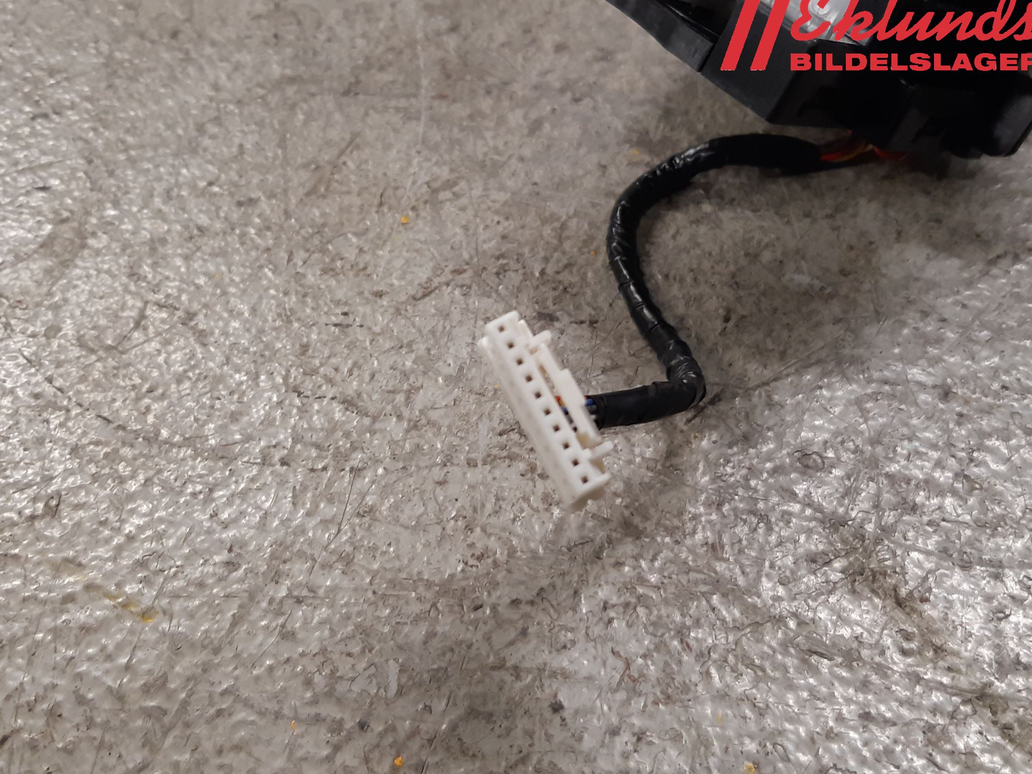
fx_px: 805
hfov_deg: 65.3
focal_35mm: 27
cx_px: 506
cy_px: 384
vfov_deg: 51.4
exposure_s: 1/50
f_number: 1.7
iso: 100
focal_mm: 3.93
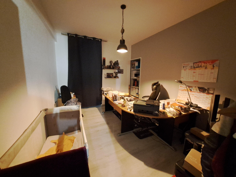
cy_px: 88
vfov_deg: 89.9
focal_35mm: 13
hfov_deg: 106.2
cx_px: 118
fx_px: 89
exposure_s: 1/7
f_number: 2.2
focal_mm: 1.74
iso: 800
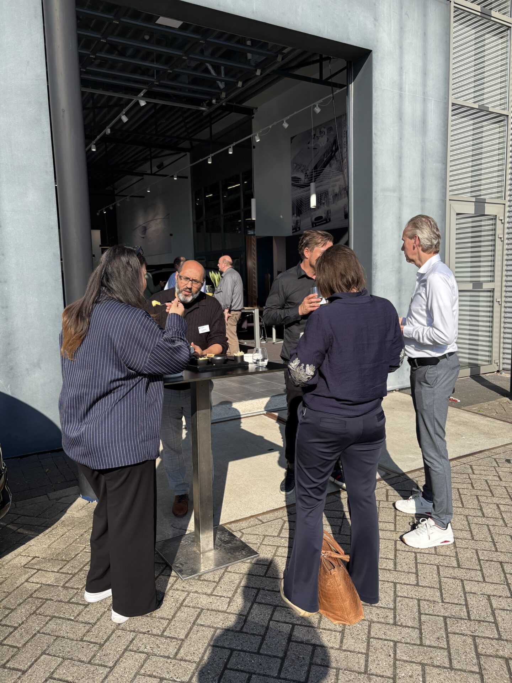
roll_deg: +0.8
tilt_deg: -6.4
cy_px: 342
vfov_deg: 67.3
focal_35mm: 26
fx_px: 513
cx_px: 256
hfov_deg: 53.1
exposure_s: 1/2208
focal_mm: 5.96
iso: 50
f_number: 1.6
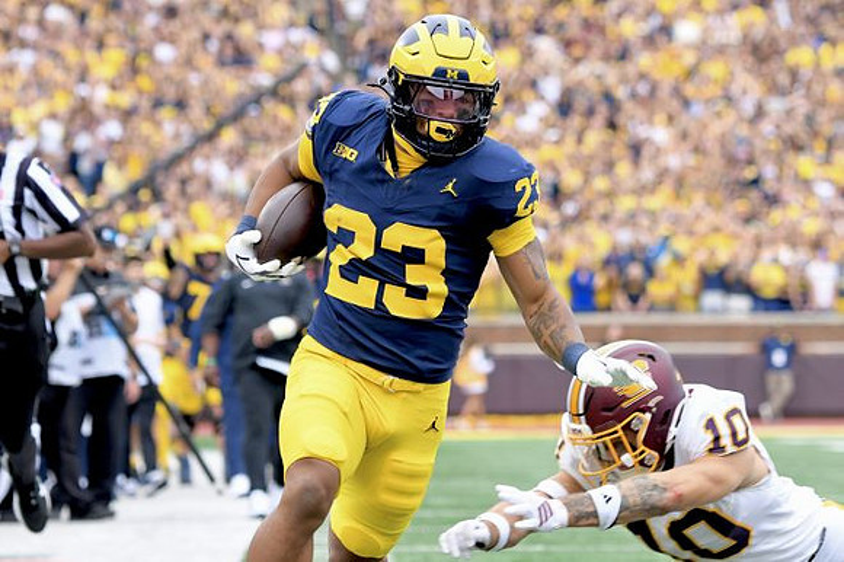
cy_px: 281
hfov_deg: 7.1
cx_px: 422
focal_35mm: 292
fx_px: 6842
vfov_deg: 4.7
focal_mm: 195
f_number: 5.3
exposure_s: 1/1000
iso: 1250
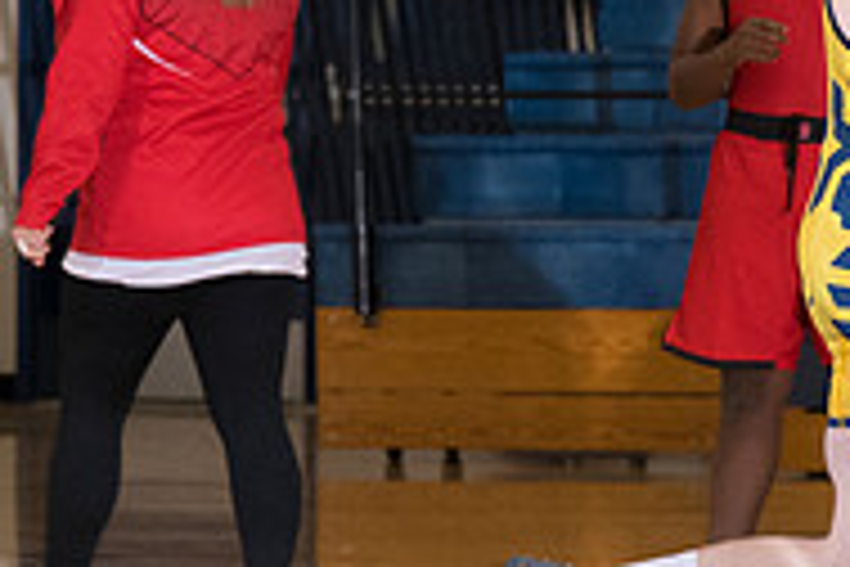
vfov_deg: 2.4
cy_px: 392
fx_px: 13575
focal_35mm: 575
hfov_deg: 3.6
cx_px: 1052
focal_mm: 125
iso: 2000
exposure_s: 1/250
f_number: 5.6
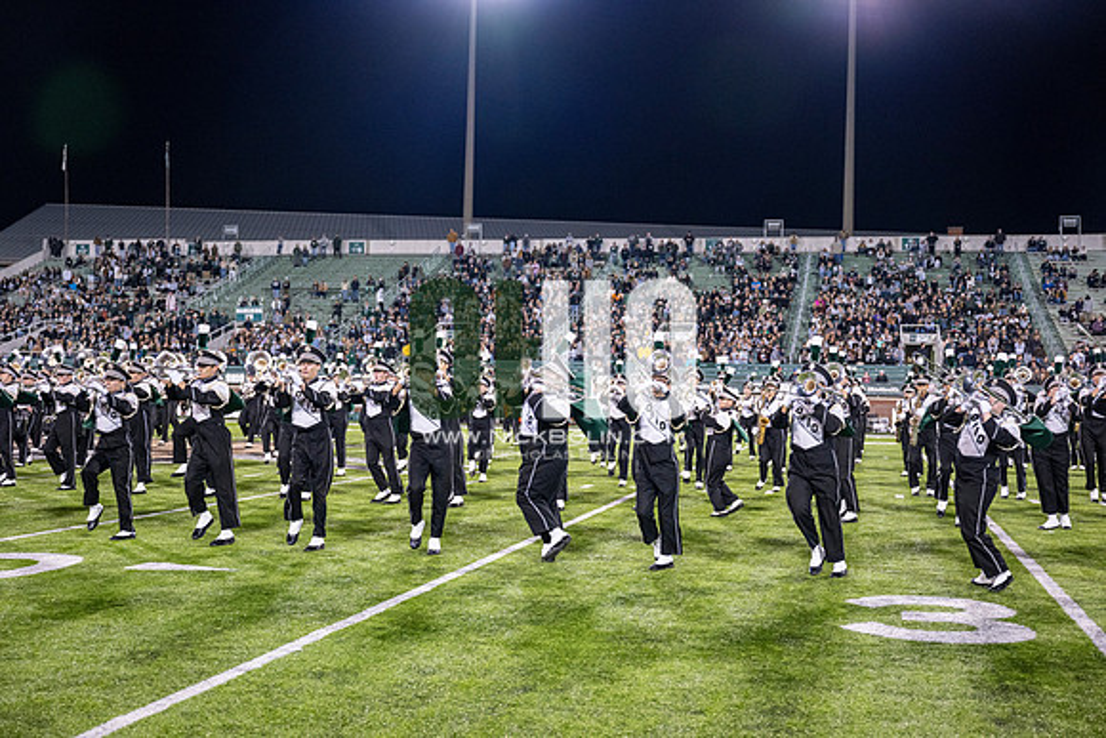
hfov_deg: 45.4
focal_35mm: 43
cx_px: 553
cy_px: 369
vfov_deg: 31.2
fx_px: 1321
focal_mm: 43
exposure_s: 1/500
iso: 1250
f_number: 3.2
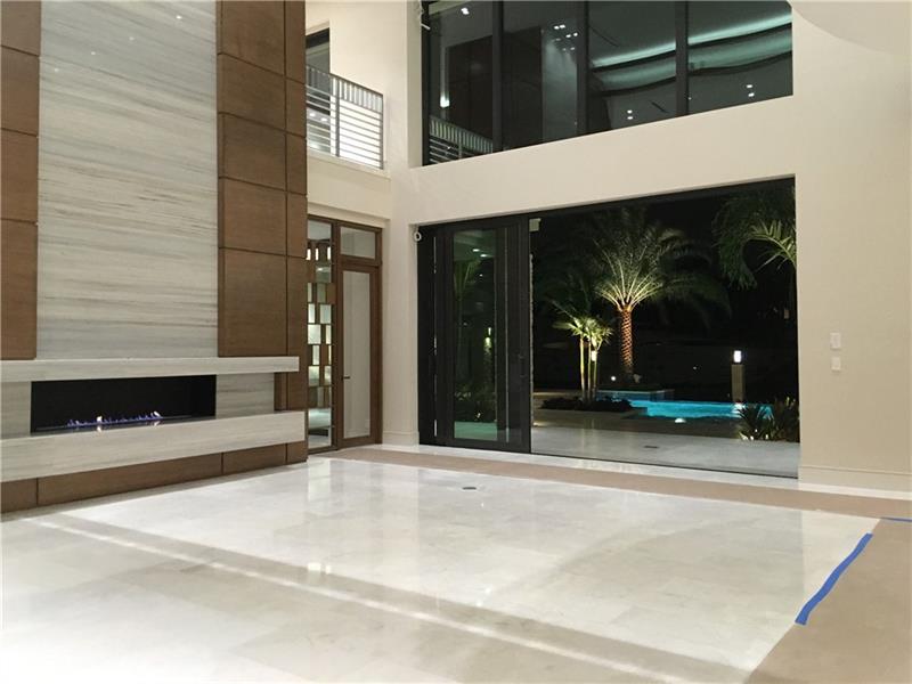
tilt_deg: +2.1
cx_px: 456
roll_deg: -1.0
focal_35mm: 29
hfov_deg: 61.7
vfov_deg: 48.2
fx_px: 764
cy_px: 342
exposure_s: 1/4
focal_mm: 4.15
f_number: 2.2
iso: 100
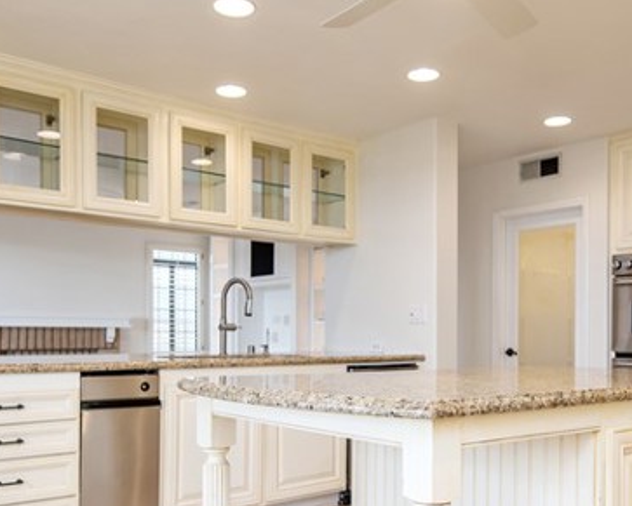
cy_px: 340
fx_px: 693
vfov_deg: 39.7
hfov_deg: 48.9
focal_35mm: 37
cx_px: 353
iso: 250
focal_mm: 14
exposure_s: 1/60
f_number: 4
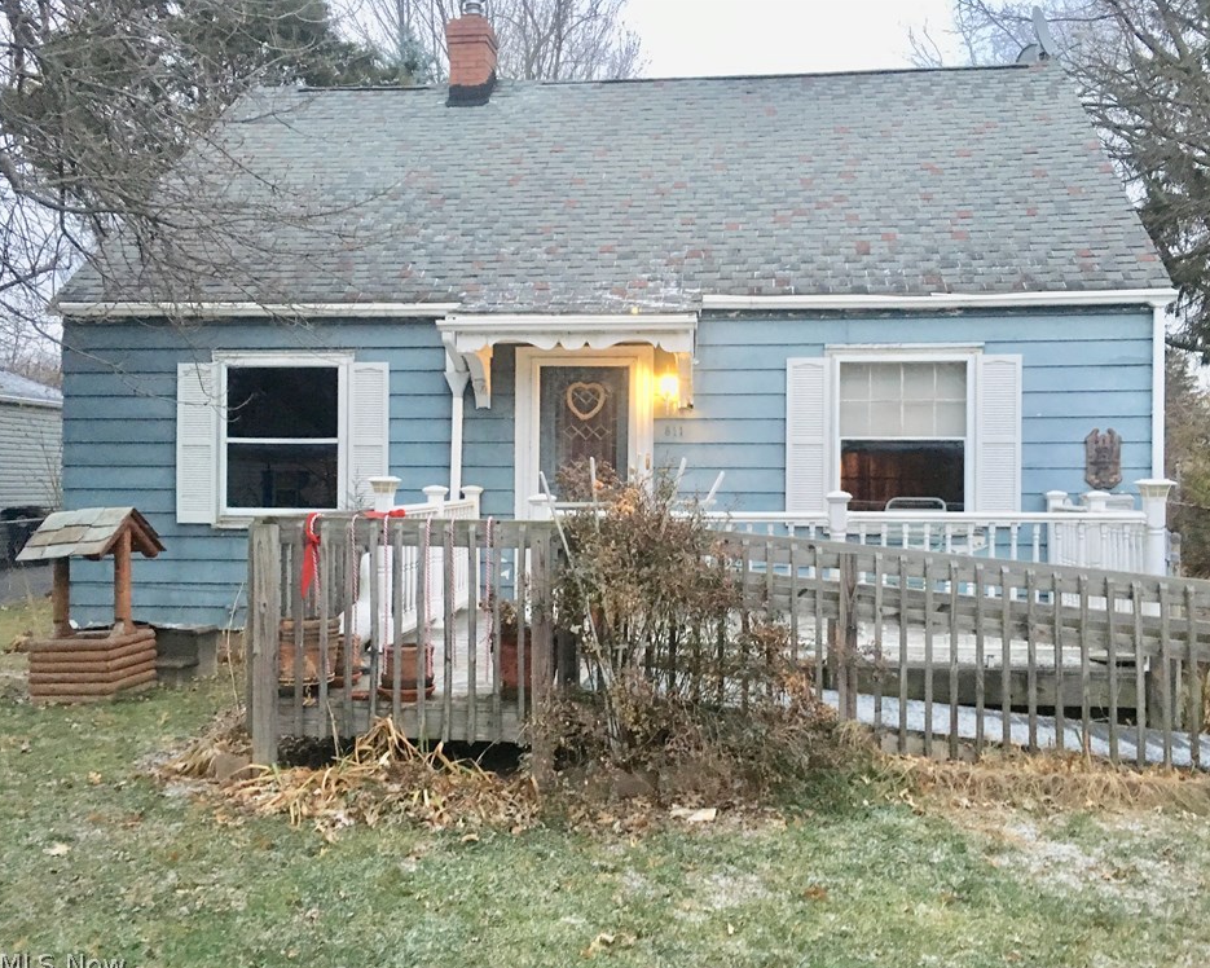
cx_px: 654
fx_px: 1110
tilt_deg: -2.5
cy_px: 489
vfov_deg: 47.1
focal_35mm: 31
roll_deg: +1.0
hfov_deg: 57.1
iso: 200
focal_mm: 4.15
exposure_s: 1/30
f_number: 2.2
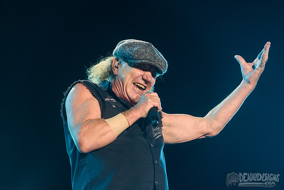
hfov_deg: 13.8
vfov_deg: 9.3
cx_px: 128
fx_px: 1170
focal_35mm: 148
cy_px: 92
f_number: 4
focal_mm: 135
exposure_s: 1/500
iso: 2500
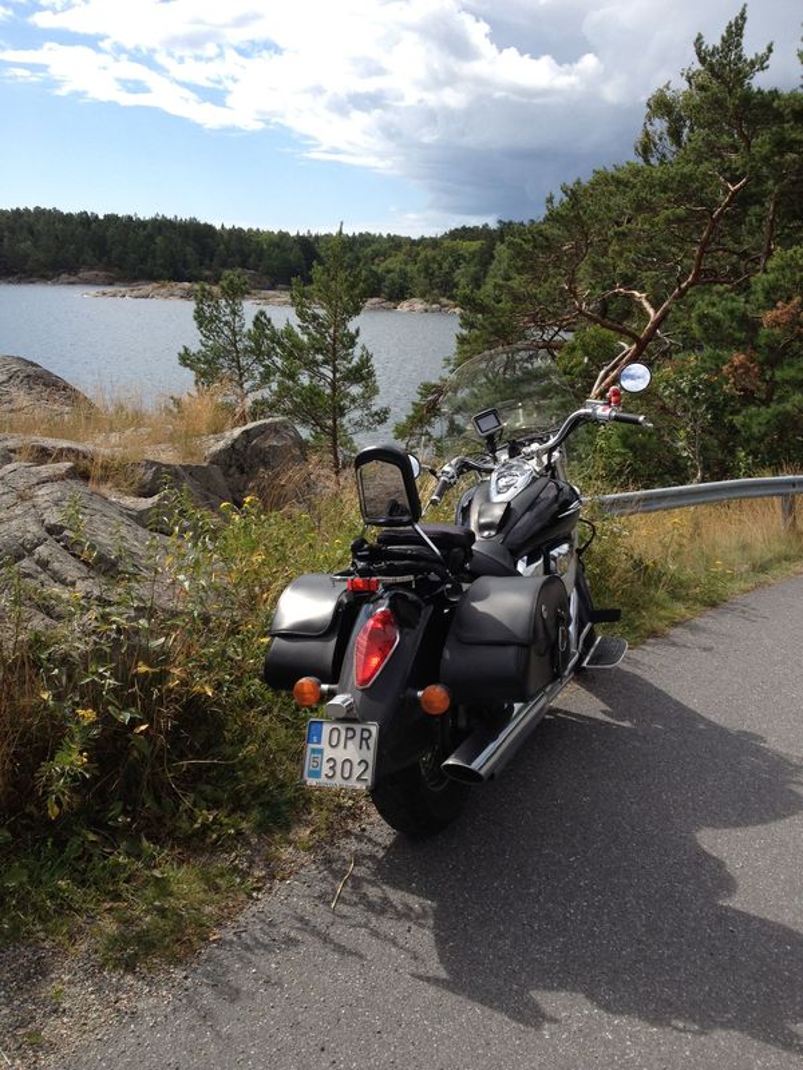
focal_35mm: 35
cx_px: 402
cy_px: 535
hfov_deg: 40.7
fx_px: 1083
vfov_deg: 52.6
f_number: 2.4
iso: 64
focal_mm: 4.28
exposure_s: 1/1672
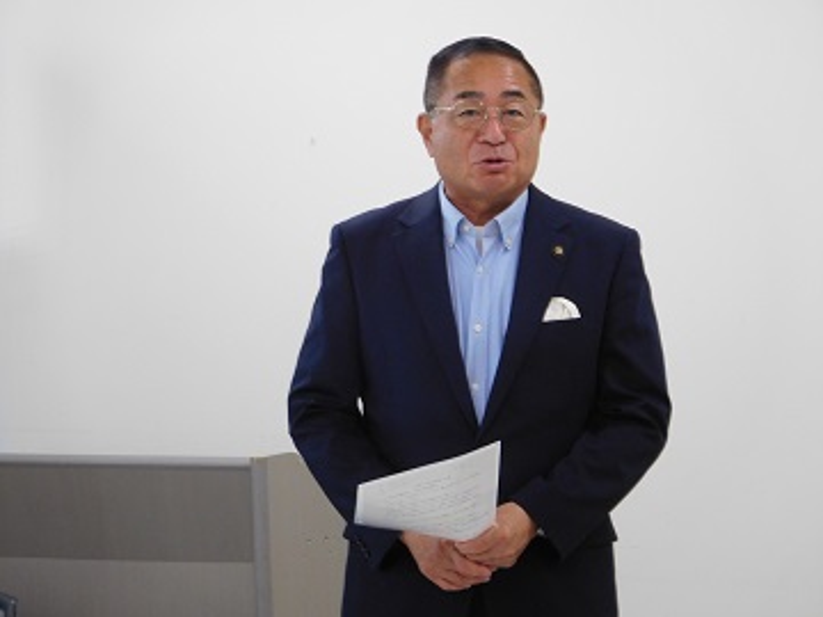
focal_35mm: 225
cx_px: 412
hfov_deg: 8.8
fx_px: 5349
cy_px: 308
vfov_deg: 6.6
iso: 400
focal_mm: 40.1
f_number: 5.5
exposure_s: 1/30
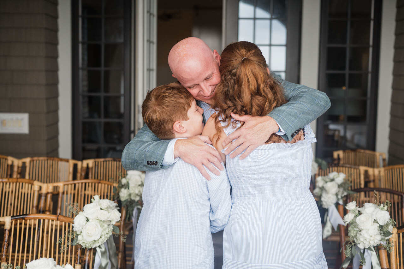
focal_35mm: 50
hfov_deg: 39.6
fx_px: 561
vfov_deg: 27.0
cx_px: 202
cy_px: 134
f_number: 2.8
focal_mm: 50
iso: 1000
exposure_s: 1/1250
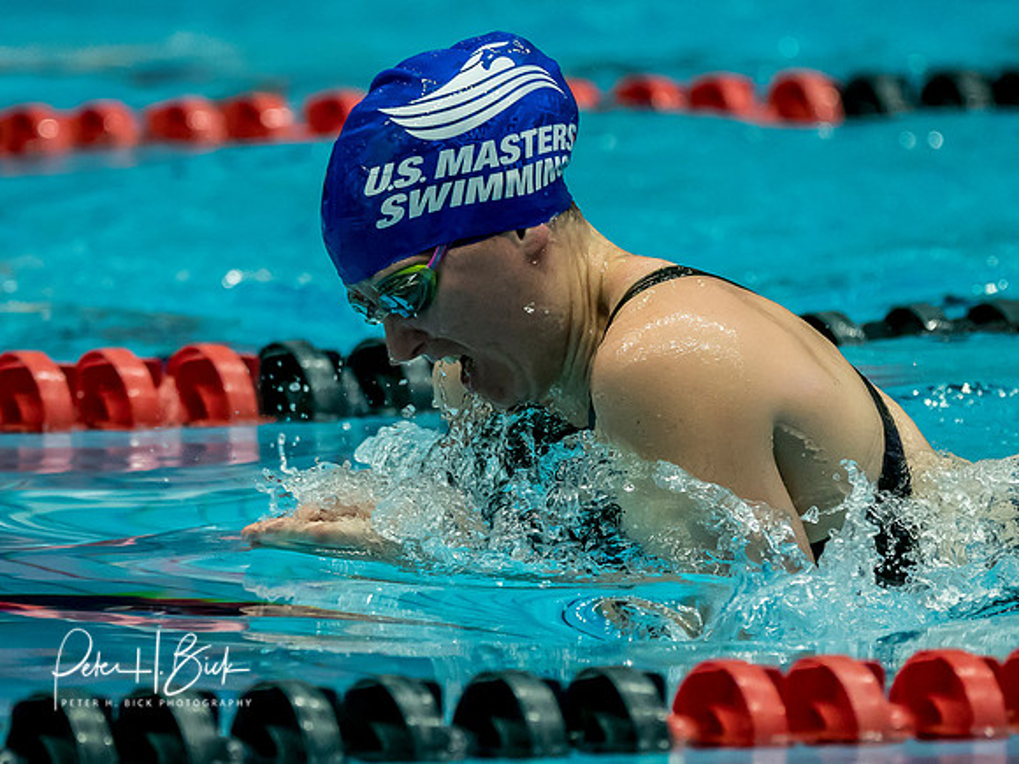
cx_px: 506
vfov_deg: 2.2
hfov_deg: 2.9
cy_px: 477
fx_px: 19878
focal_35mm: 675
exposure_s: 1/1000
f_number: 2.8
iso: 2500
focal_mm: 200
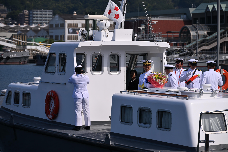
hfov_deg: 13.7
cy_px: 76
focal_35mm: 150
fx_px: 950
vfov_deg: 9.1
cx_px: 114
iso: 100
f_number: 6.3
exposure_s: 1/800
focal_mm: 150
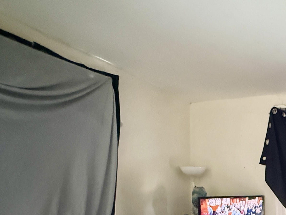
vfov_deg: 37.4
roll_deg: +0.4
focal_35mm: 36
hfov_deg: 42.3
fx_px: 297
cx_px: 303
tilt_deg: +0.4
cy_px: 188
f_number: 2.2
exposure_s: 1/32
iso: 1250
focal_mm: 2.22
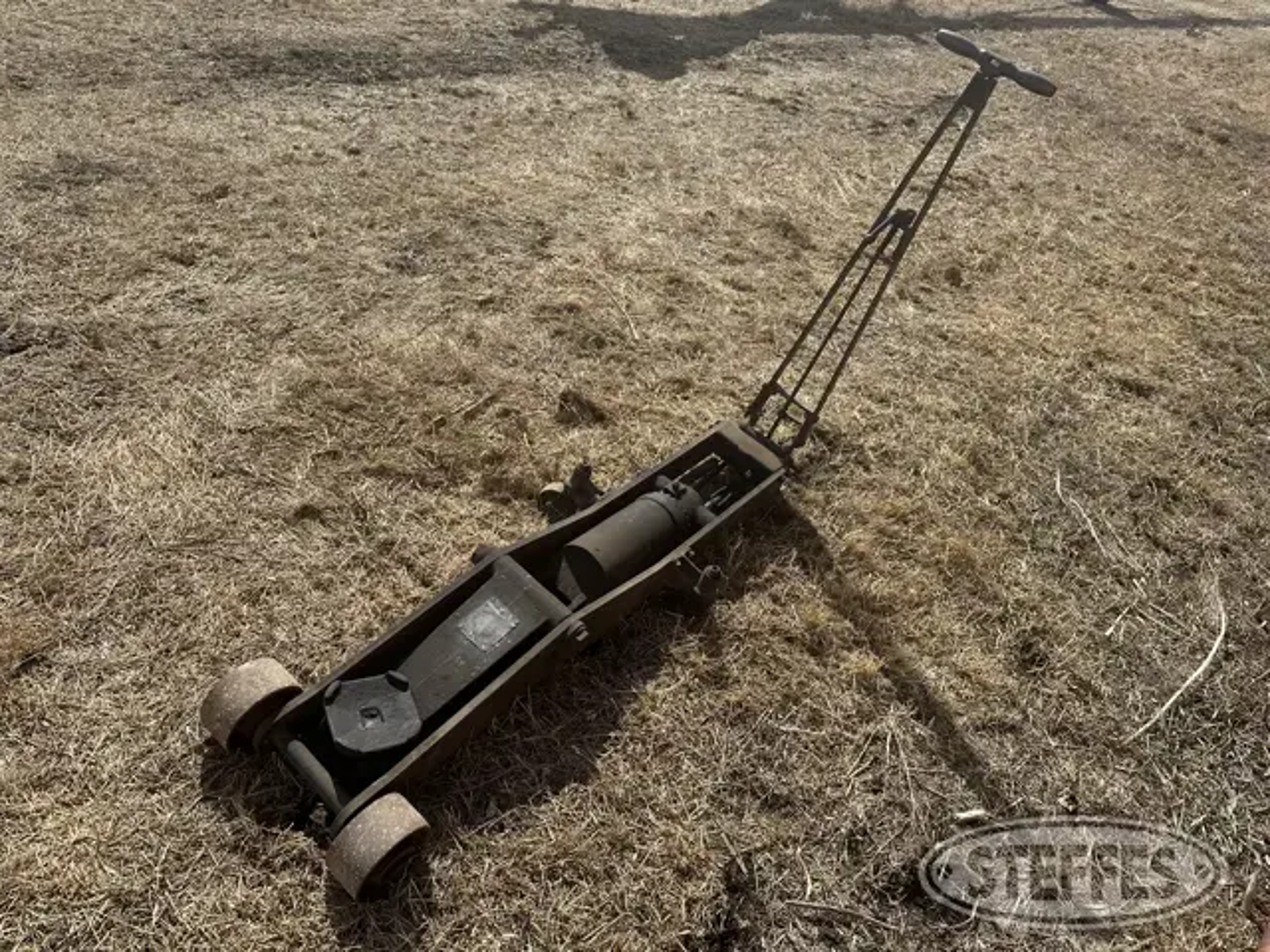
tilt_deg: -38.2
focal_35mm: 24
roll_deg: -17.5
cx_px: 635
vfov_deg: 56.8
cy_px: 476
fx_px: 881
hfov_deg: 71.6
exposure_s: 1/3247
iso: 80
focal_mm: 6.86
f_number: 1.78
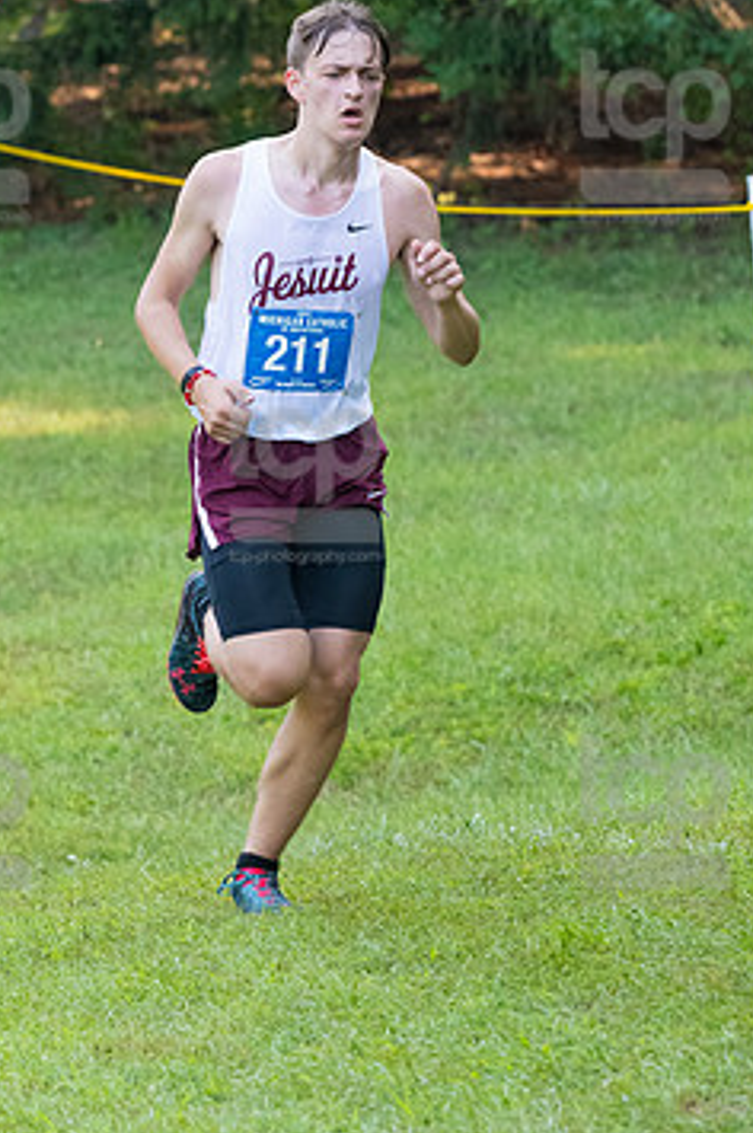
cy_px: 476
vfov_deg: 6.2
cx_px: 305
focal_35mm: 332
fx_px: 10436
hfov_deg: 4.1
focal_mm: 175
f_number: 5
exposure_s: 1/1600
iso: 3200
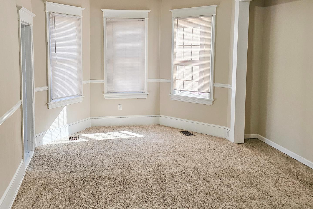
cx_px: 132
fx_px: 296
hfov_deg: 55.5
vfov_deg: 38.6
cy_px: 77
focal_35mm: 34
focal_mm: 6.3
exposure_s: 1/120
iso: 100
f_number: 1.7
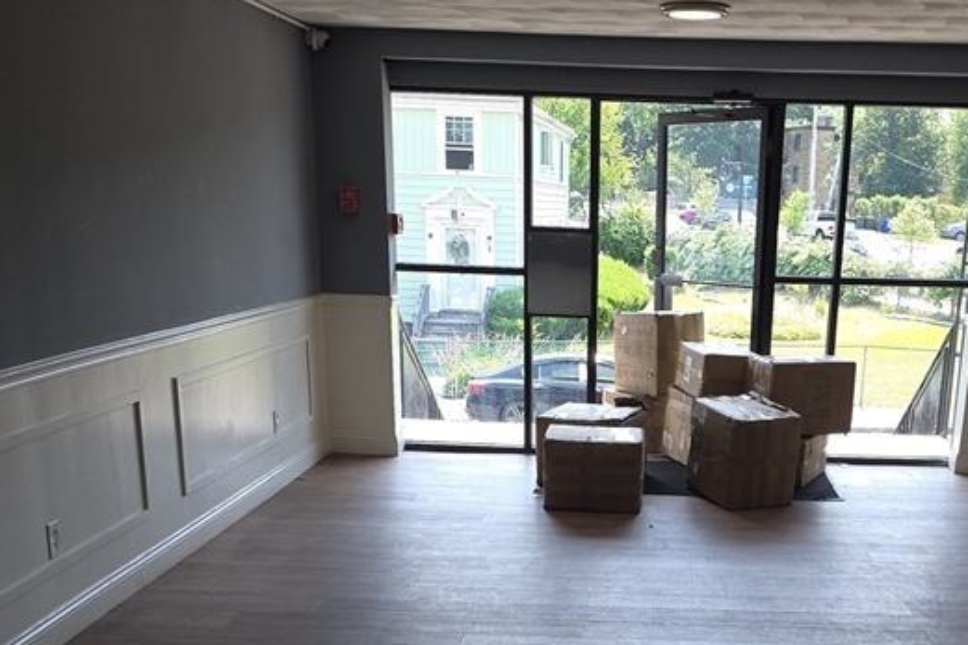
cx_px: 645
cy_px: 558
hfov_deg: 41.4
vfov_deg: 27.8
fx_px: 1263
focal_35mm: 47
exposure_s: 1/120
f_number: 1.7
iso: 20
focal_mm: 6.25
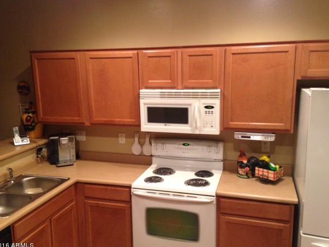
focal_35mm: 35
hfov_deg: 52.6
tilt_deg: -12.6
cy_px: 125
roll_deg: +2.2
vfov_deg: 40.7
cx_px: 165
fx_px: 333
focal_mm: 4.12
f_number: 2.4
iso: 250
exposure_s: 1/20
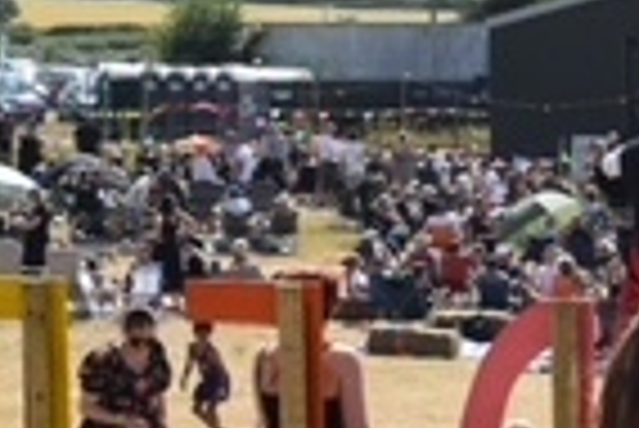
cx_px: 909
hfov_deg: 7.9
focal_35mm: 257
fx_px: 4566
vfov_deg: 5.4
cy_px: 86
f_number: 10
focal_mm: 38
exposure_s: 1/400
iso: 200
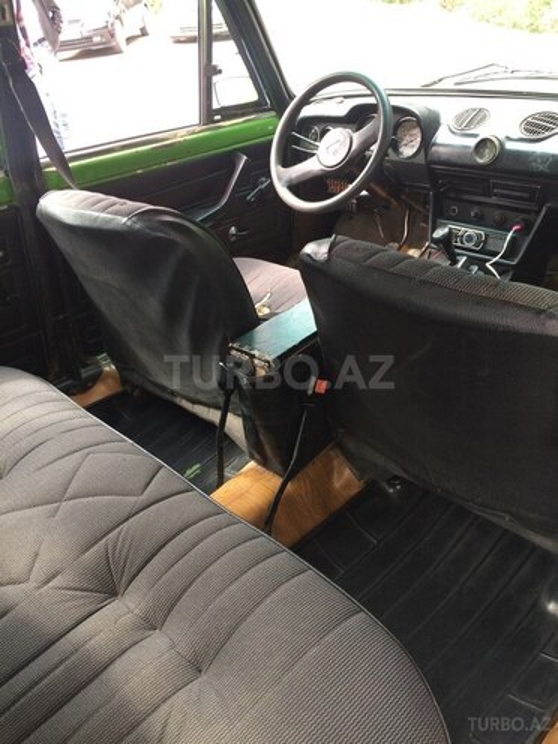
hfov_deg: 48.2
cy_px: 372
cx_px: 279
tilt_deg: -37.4
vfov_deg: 61.7
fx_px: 623
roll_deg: +9.8
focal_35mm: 29
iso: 50
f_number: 2.2
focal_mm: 4.15
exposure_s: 1/50
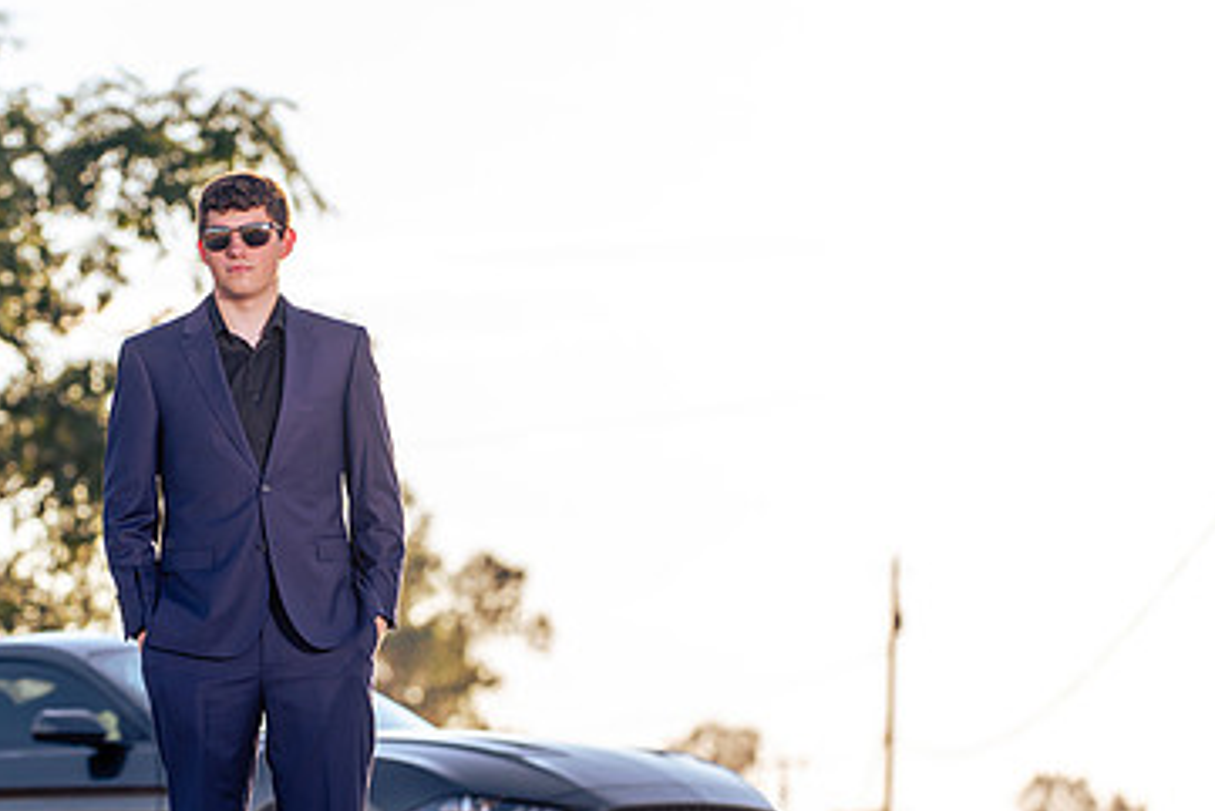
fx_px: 7428
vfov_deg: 6.2
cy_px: 496
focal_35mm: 220
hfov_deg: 9.3
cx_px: 347
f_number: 4
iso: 31
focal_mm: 130
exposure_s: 1/250
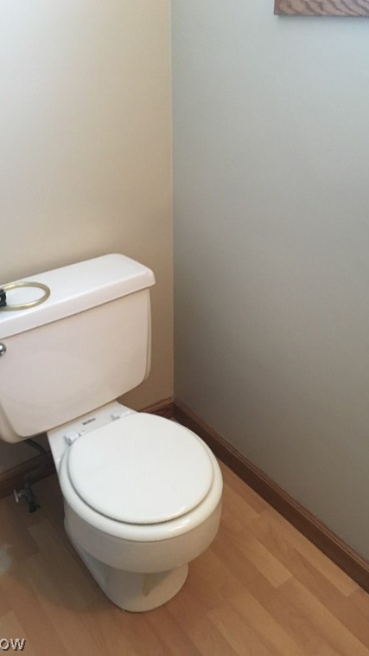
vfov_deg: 61.0
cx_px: 184
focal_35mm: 32
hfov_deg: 36.7
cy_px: 325
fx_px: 556
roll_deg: -1.7
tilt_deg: -28.8
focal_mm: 4.15
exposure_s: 1/30
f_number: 2.2
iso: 160
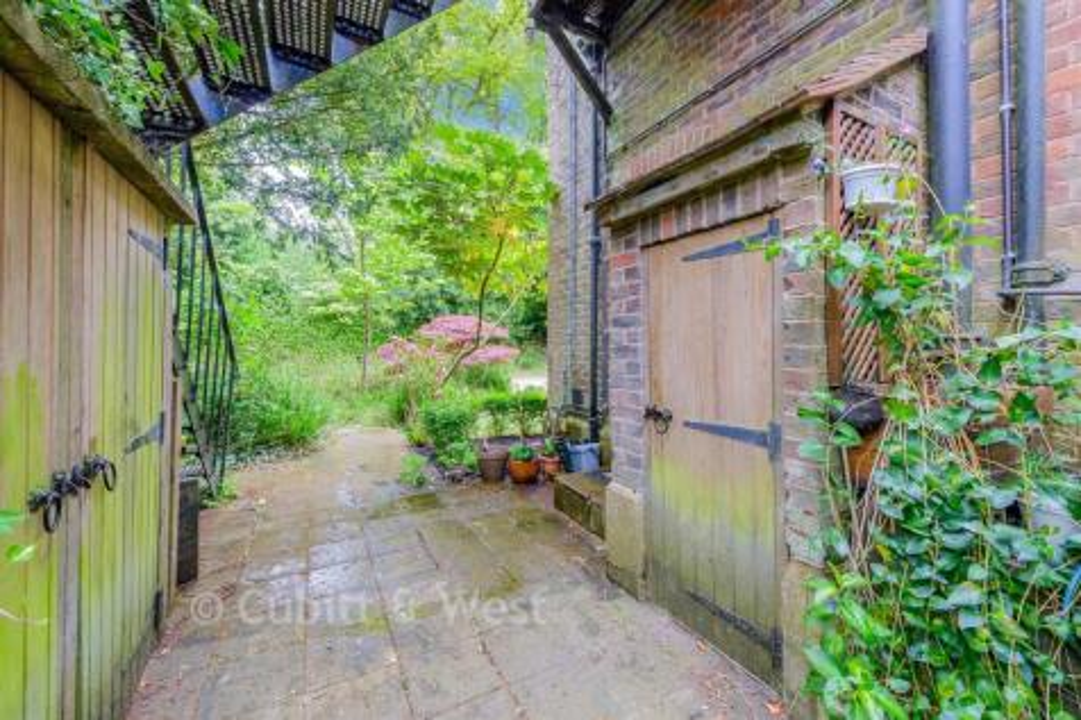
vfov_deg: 81.2
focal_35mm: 14
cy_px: 360
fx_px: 420
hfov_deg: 104.3
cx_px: 540
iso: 640
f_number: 8
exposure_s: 1/50
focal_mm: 14
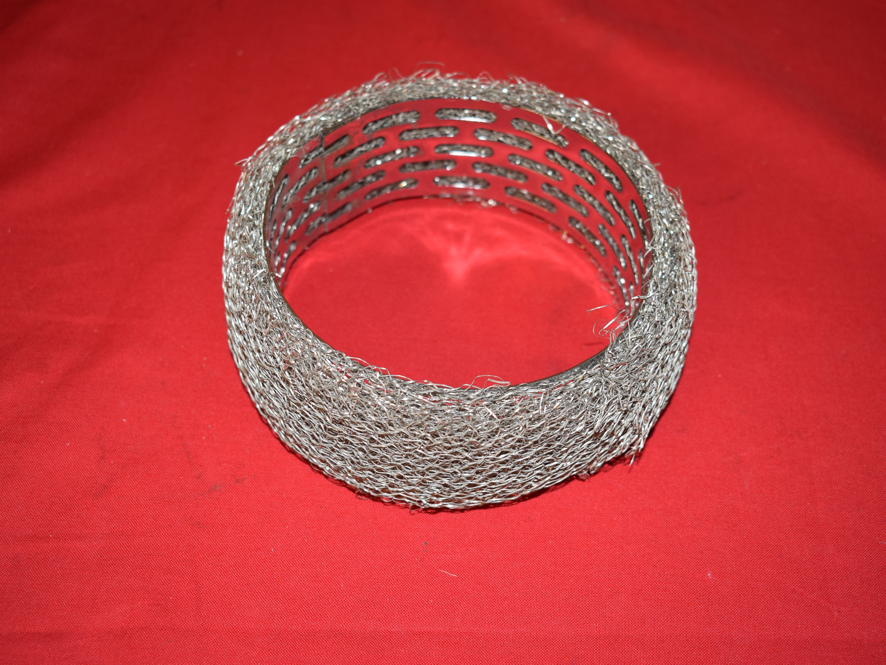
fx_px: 1140
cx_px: 450
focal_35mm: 45
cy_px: 329
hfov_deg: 42.5
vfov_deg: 32.5
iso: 320
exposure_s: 1/60
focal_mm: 27
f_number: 5
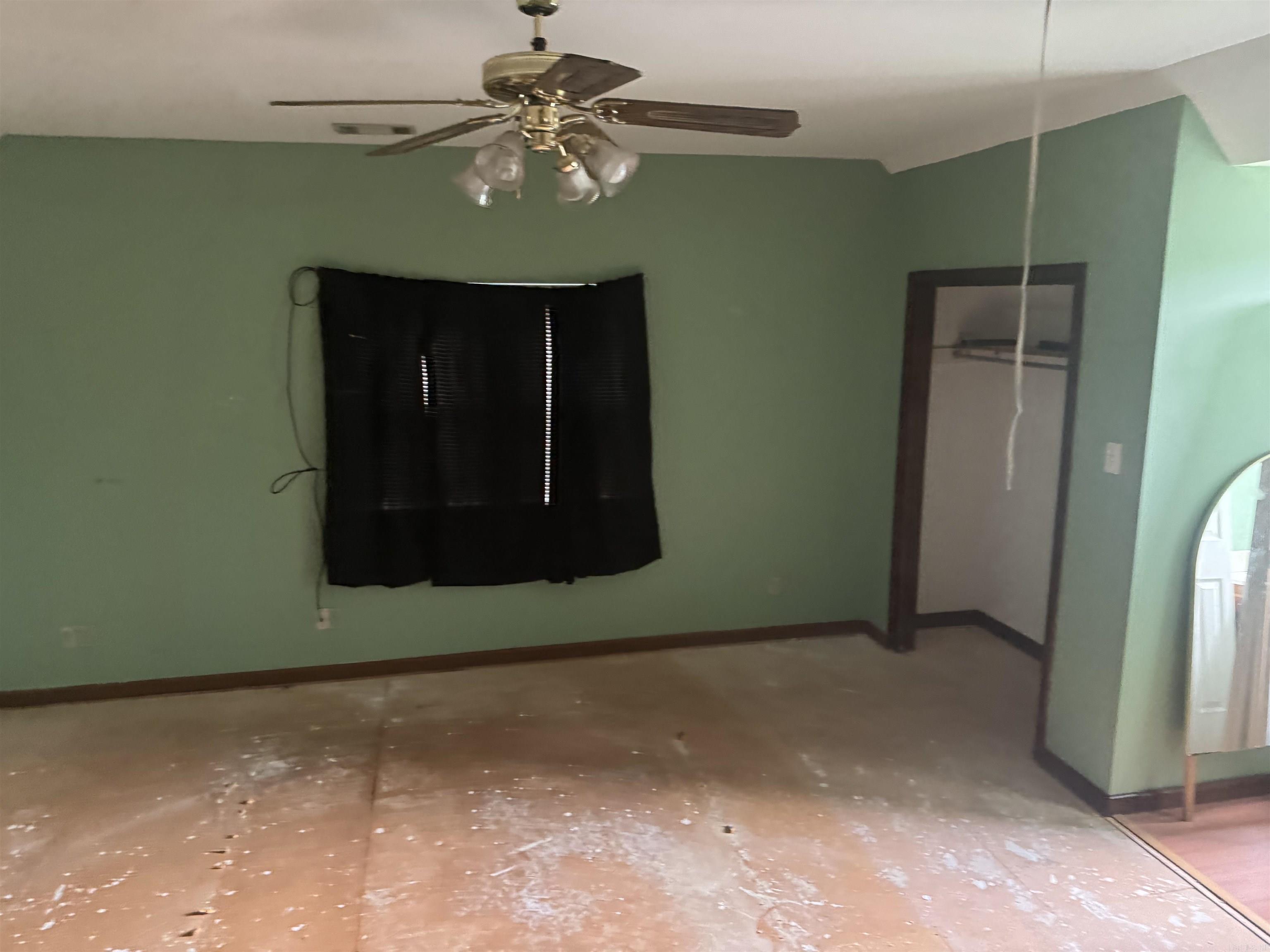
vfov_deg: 56.8
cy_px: 476
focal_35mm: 24
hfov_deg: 71.6
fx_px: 881
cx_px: 635
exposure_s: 1/40
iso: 1000
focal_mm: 6.76
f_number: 1.78
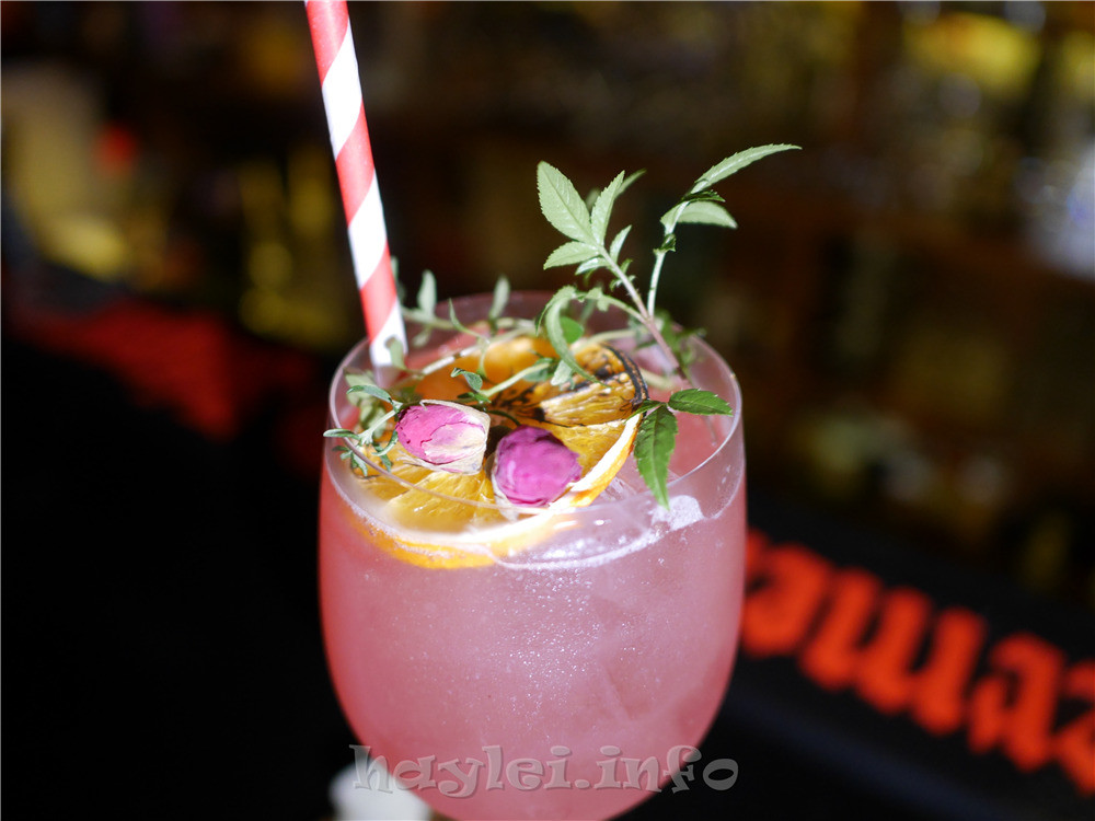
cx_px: 548
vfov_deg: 46.8
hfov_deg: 60.0
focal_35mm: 30
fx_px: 949
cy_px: 410
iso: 1000
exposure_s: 1/60
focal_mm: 15
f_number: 1.7
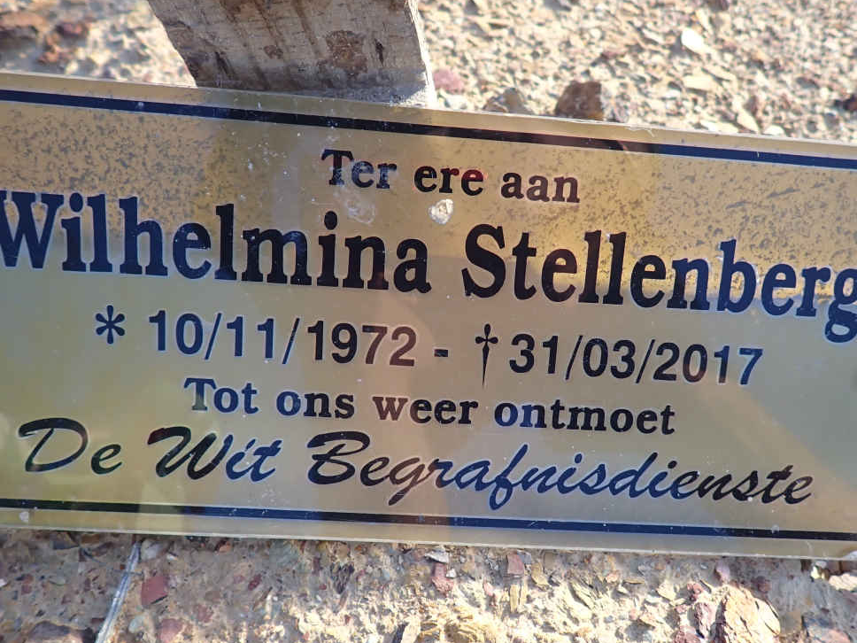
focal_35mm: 31
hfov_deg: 58.3
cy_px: 359
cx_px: 446
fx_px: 767
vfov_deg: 45.4
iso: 100
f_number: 2
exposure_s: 1/200
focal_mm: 4.5
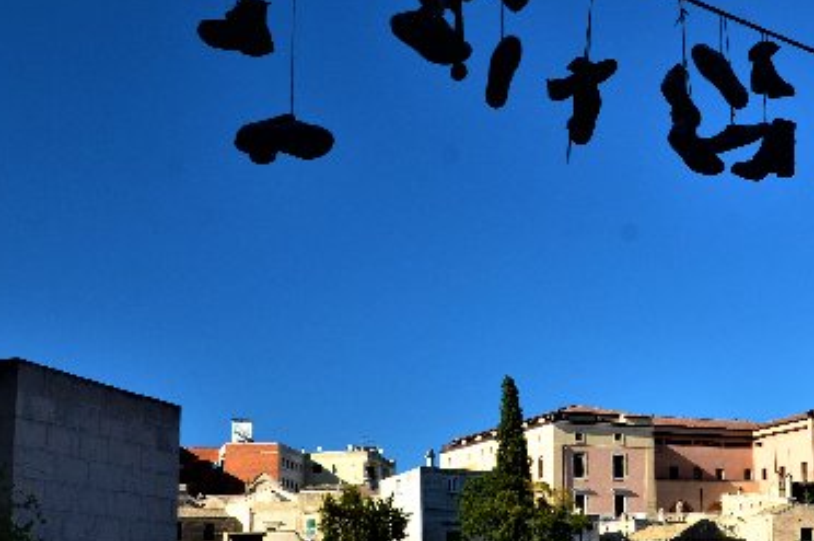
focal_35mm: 58
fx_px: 1310
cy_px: 324
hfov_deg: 34.1
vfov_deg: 23.3
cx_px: 569
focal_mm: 18
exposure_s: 1/100
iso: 200
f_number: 11
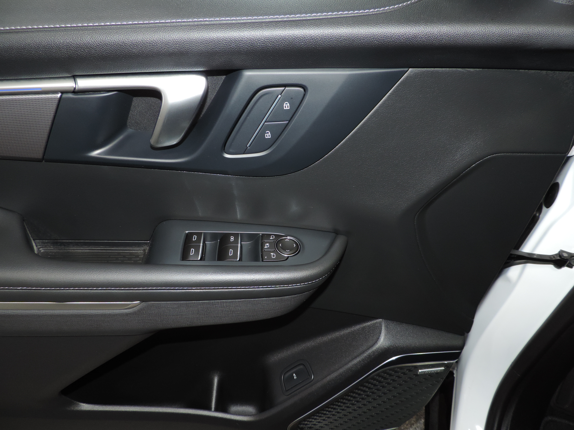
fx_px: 398
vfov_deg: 56.8
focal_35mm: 24
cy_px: 215
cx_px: 287
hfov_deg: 71.6
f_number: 3
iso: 200
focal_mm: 4.3
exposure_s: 1/30
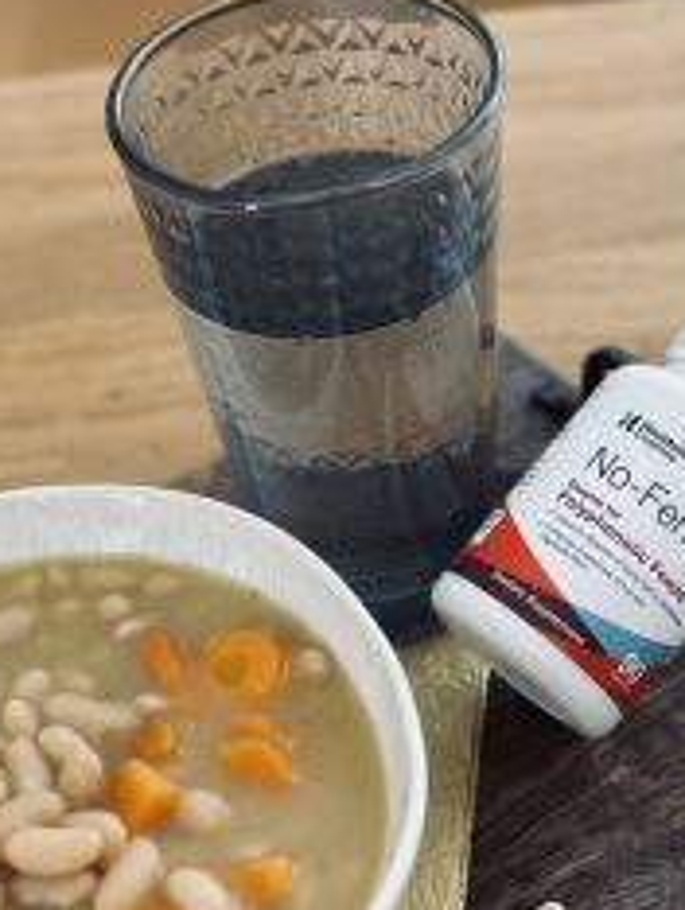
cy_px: 568
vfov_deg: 23.8
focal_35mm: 82
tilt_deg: -45.1
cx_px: 440
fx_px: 2160
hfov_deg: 18.0
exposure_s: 1/60
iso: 125
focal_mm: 6.86
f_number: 1.78
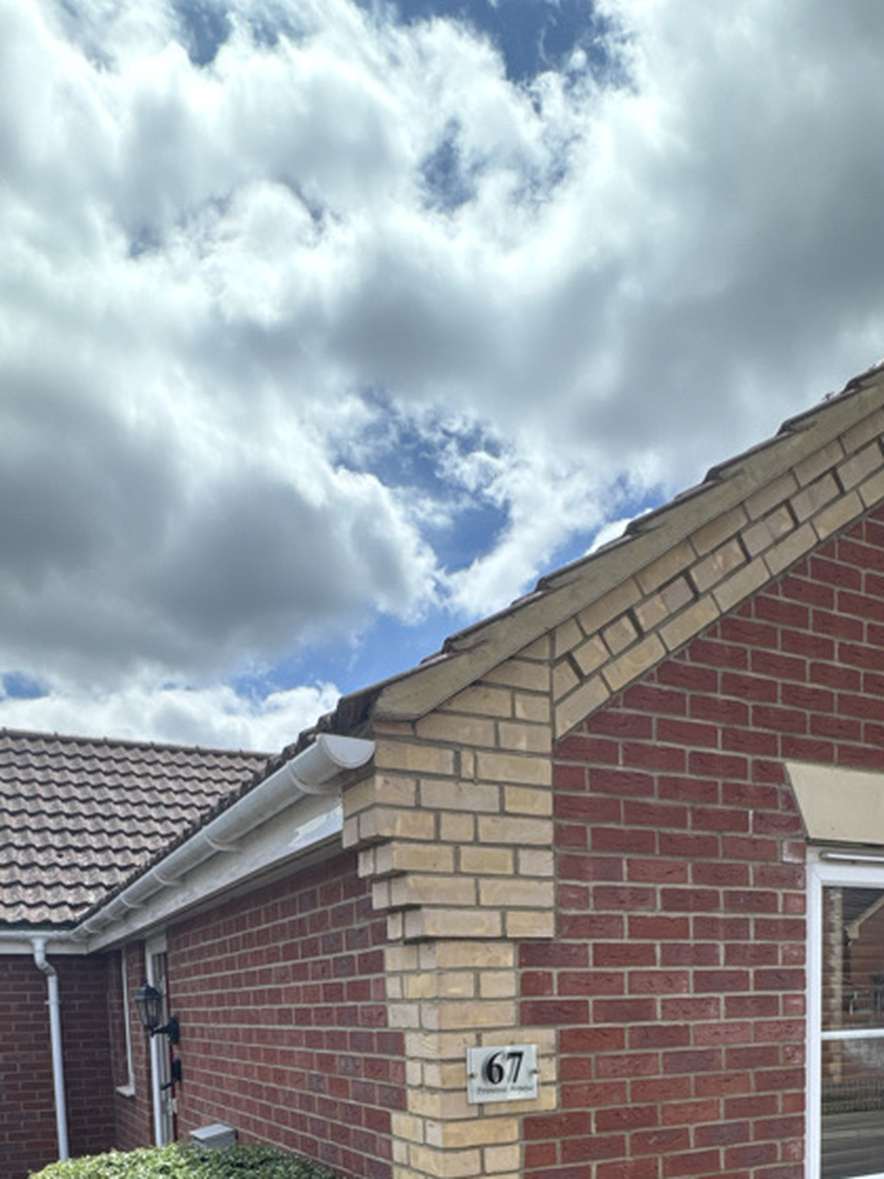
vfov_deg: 51.6
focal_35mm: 30
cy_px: 1097
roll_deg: +2.2
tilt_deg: -6.5
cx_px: 522
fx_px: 1021
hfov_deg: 46.6
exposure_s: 1/821
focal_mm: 2.22
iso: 40
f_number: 2.2
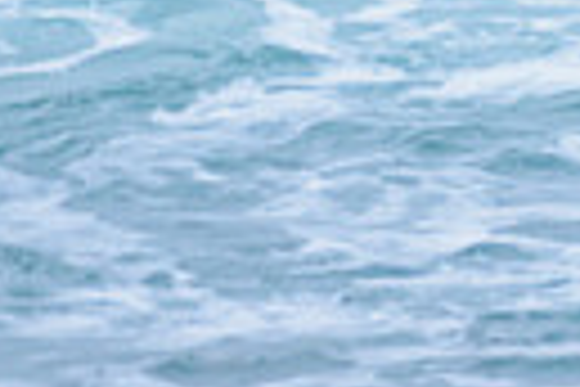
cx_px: 712
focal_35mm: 2754
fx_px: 44367
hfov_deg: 0.7
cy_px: -473
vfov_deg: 0.5
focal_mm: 500
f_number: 5.6
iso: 2200
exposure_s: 1/2000
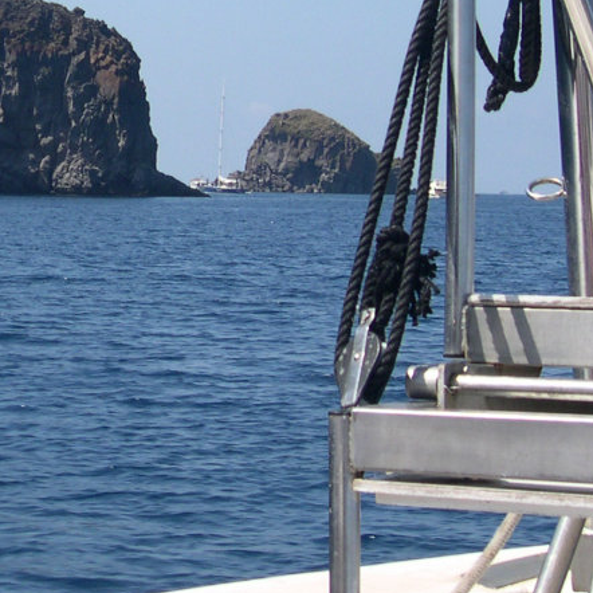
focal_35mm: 133
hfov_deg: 12.8
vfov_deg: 13.0
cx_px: -86
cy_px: 52
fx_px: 2578
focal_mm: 11.1
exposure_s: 1/162
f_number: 8.8
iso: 100
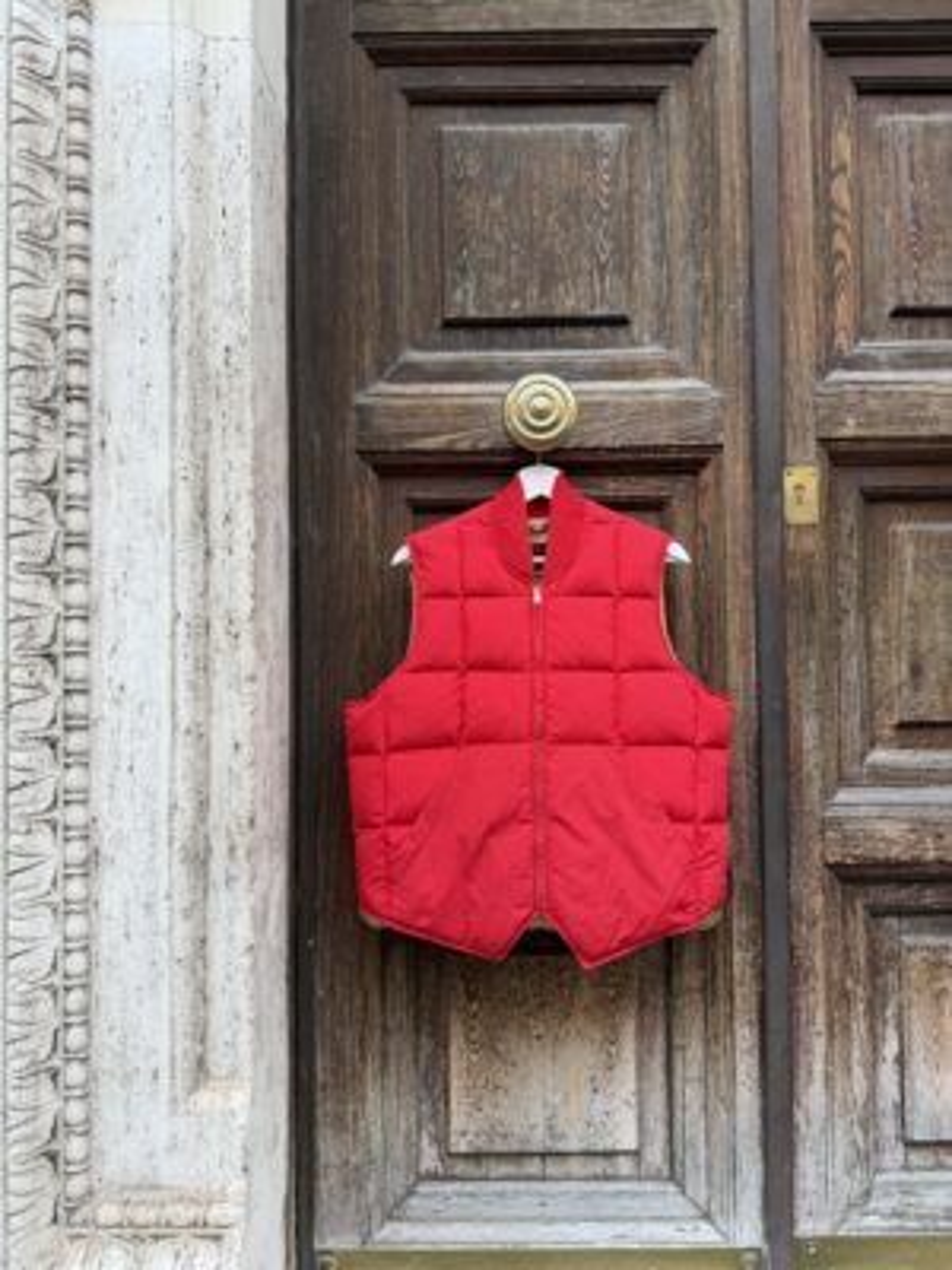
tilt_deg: +0.8
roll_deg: +0.5
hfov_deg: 56.8
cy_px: 635
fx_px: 880
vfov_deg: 71.6
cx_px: 476
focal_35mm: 24
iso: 64
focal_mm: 6.76
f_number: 1.78
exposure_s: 1/121
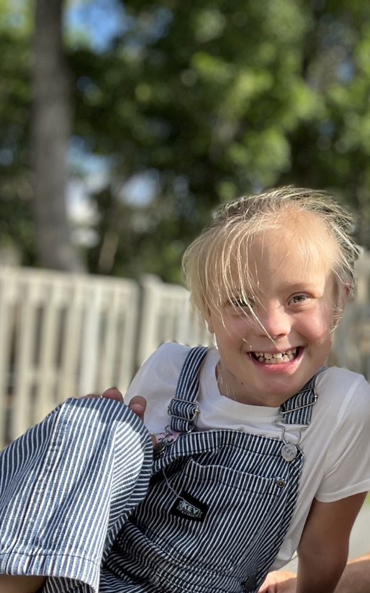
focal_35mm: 43
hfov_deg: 27.9
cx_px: 381
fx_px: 694
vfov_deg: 46.2
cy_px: 300
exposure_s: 1/535
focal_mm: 2.71
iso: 32
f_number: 2.2
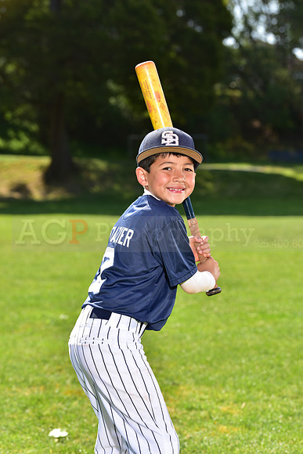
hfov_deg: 12.5
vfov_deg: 18.6
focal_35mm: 110
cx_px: 152
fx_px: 1388
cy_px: 227
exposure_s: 1/250
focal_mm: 110
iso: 100
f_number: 5.6
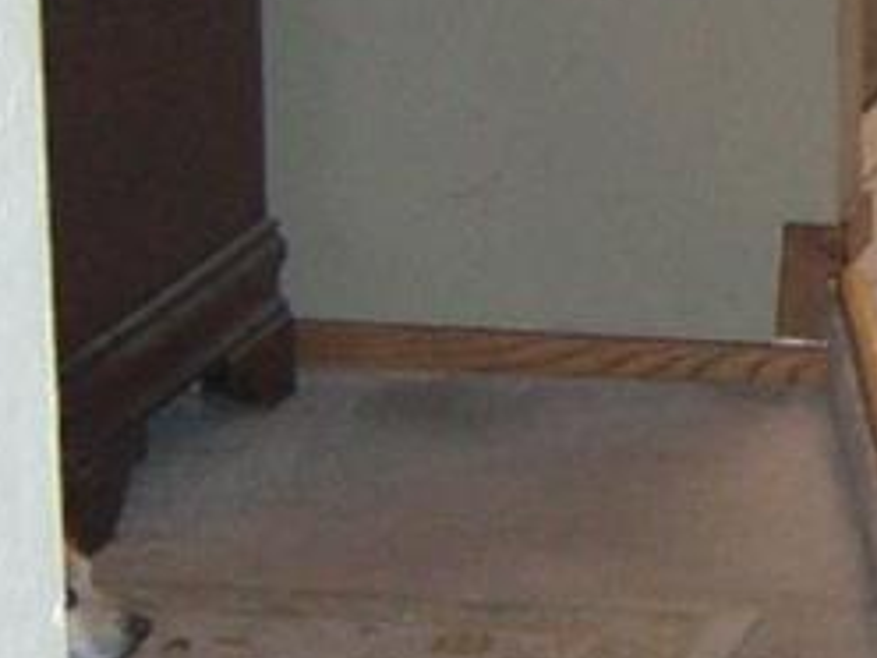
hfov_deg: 8.4
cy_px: 120
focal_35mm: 230
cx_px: 1443
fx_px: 5827
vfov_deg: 6.5
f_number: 2.8
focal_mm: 7.9
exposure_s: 1/60
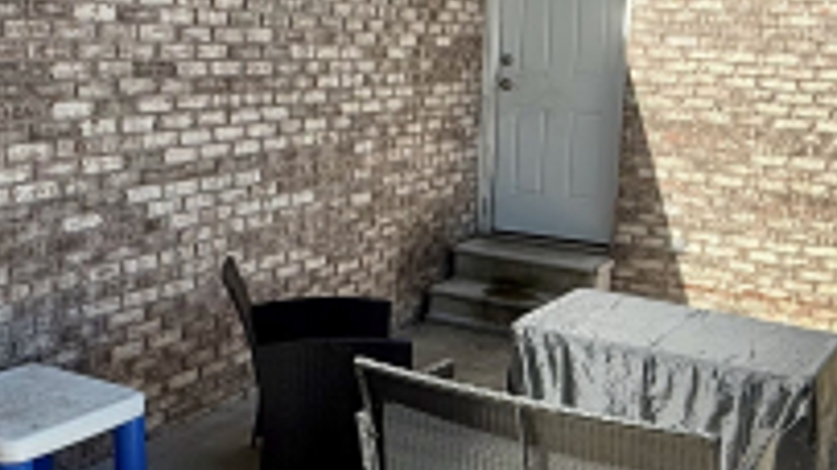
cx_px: 501
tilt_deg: -12.0
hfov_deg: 41.2
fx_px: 1109
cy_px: 284
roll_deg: -2.8
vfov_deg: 23.9
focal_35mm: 50
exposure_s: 1/1167
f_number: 2.2
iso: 50
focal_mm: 2.22
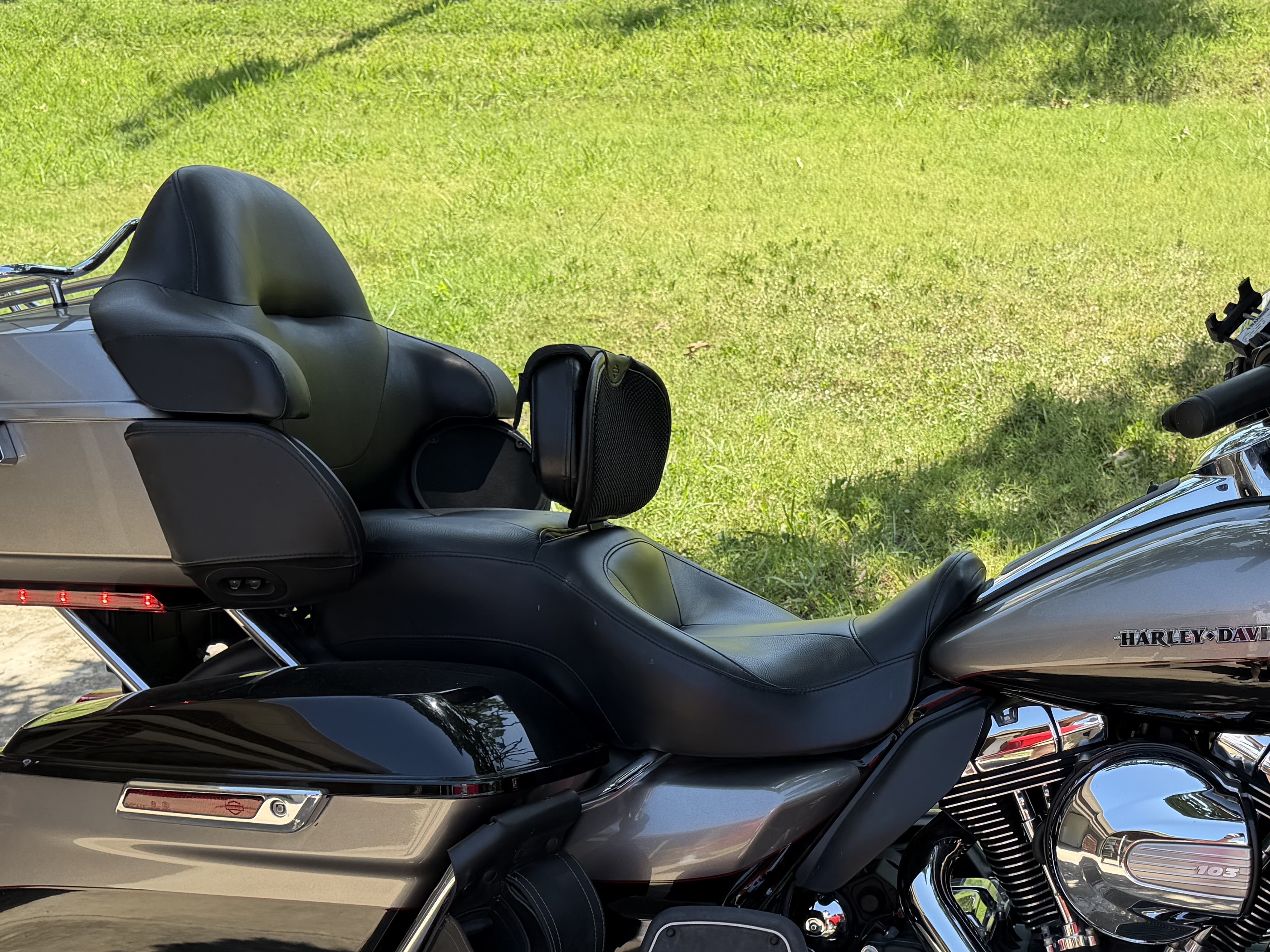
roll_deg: +0.1
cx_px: 924
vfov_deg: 29.7
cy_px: 744
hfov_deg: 38.8
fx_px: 1761
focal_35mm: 48
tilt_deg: -25.9
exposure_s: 1/1046
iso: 80
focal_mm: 6.76
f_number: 1.78
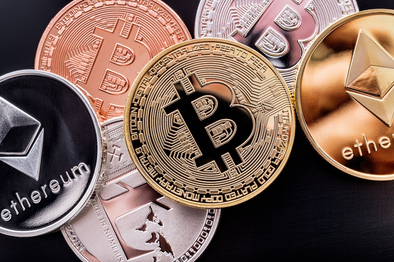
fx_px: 547
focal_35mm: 50
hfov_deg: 39.6
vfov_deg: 26.9
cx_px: 197
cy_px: 131
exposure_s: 1/200
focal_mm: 50
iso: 100
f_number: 11
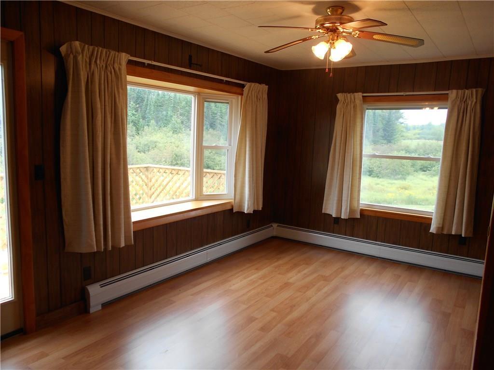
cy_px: 185
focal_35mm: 26
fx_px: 371
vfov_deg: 53.1
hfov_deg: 67.3
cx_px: 247
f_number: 3.2
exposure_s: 1/30
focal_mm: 4.6
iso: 80
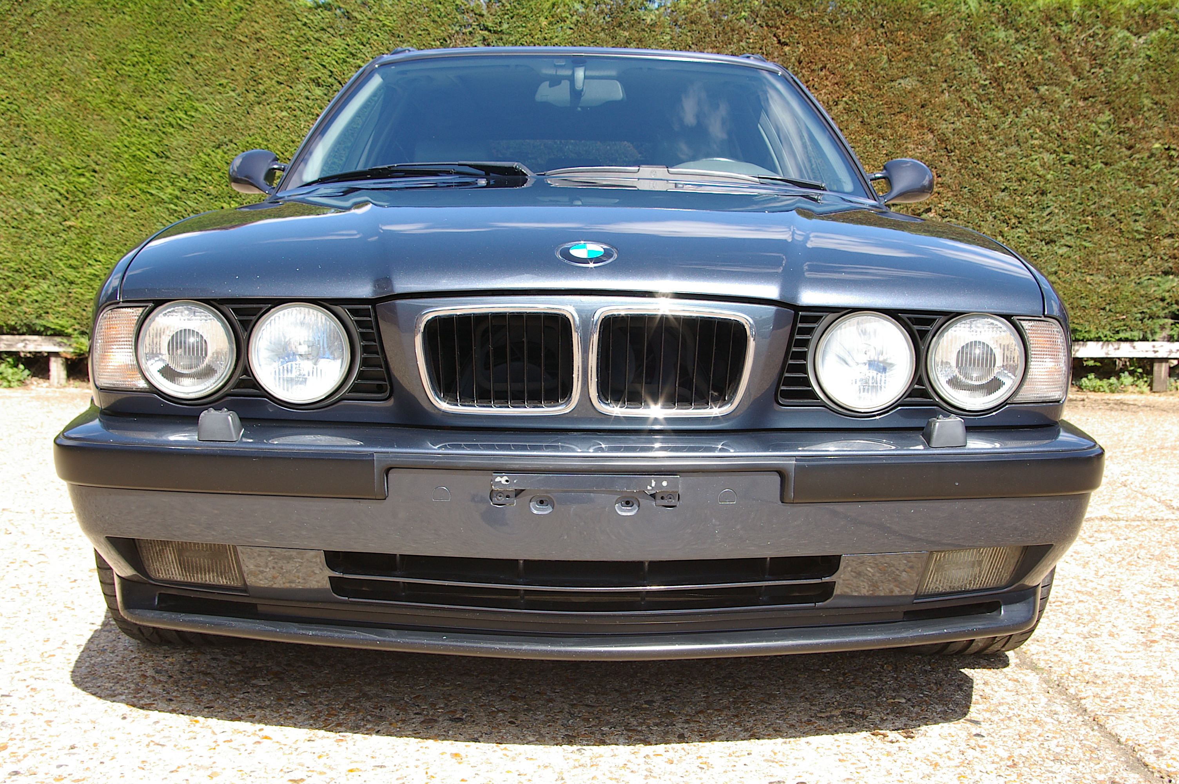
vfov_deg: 34.1
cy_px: 392
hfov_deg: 49.6
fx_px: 1276
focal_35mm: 39
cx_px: 590
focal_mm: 26
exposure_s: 1/90
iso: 200
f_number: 11
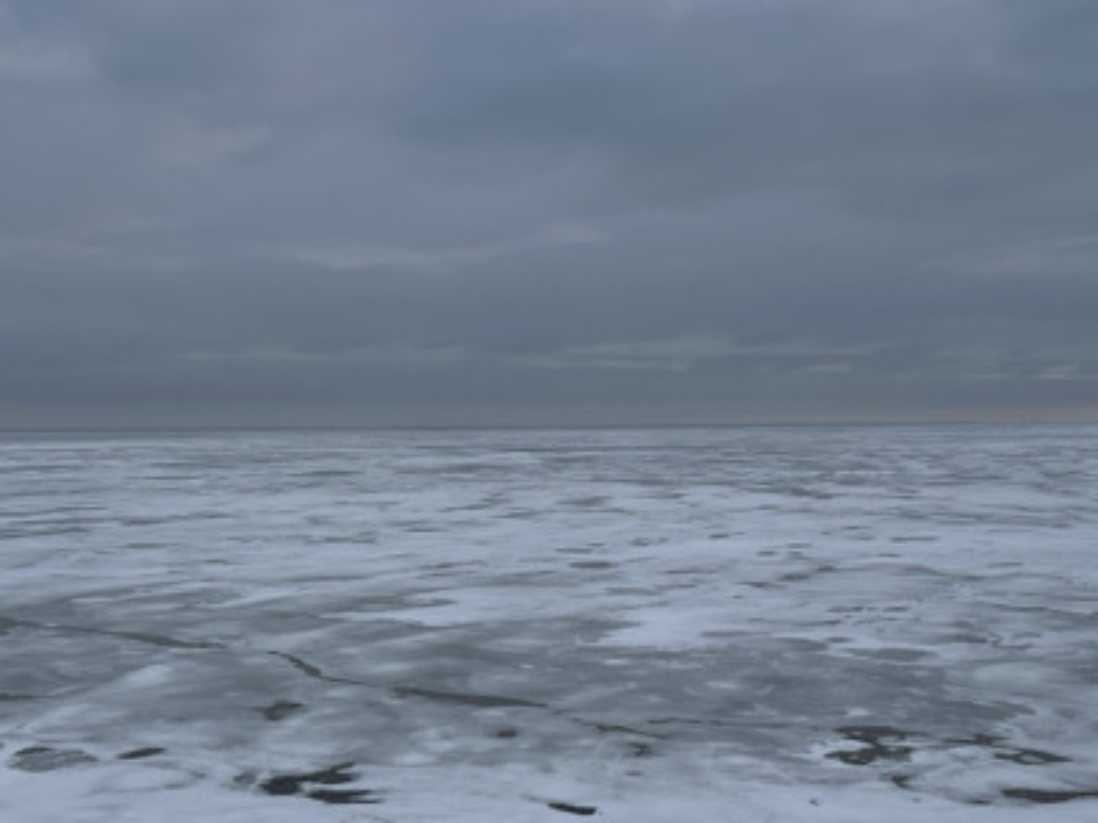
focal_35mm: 46
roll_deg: +0.6
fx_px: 1459
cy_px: 511
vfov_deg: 31.4
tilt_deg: -3.0
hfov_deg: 41.2
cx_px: 480
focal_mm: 5.7
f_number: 1.5
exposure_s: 1/3704
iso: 50
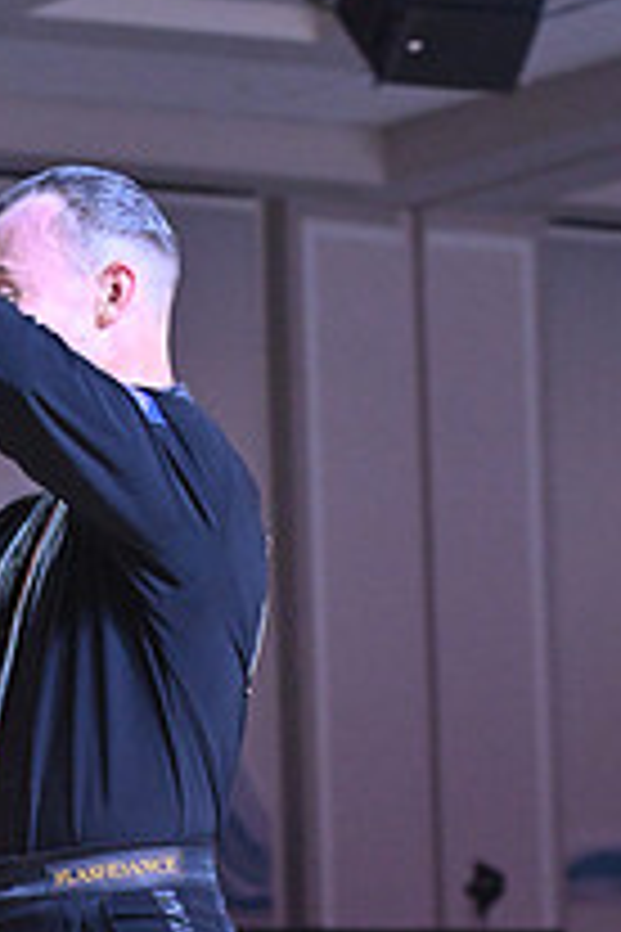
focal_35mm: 258
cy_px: 1162
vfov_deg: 7.9
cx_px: -236
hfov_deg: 5.3
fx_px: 6675
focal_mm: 92
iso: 4000
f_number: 5.6
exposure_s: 1/400
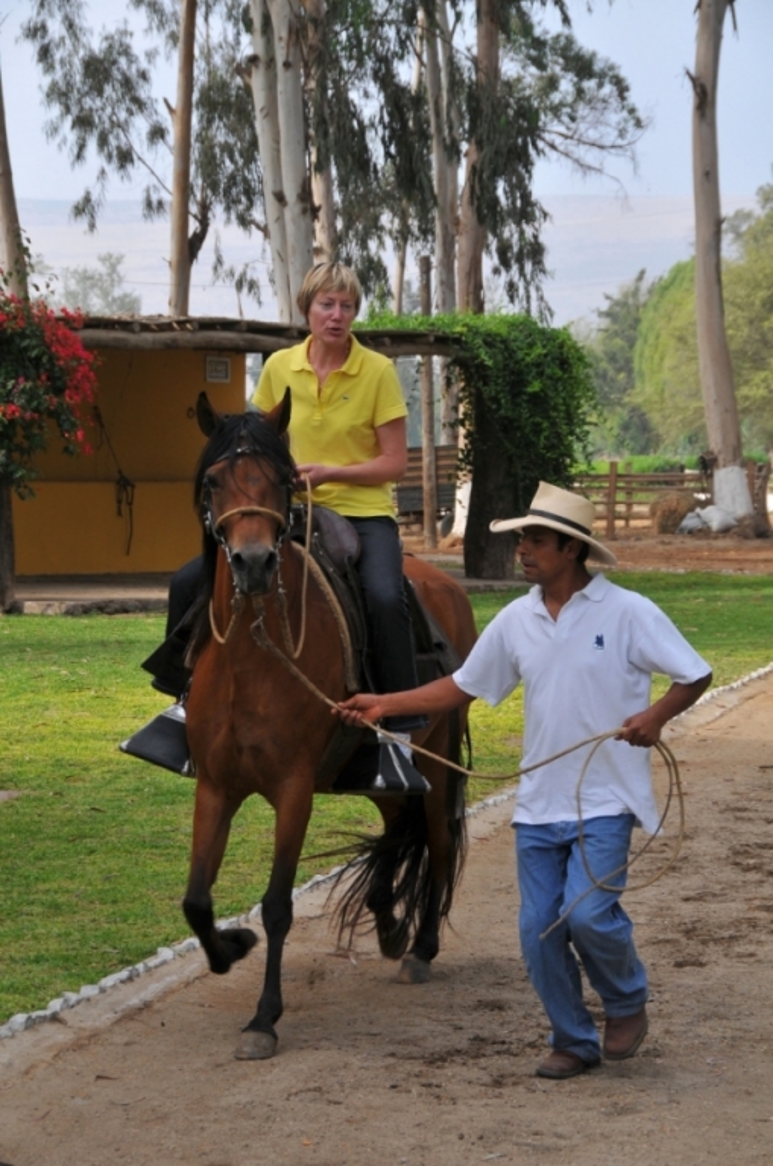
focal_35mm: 112
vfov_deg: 18.2
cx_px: 386
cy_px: 583
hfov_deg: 12.1
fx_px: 3638
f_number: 6.7
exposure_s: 1/180
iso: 200
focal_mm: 75
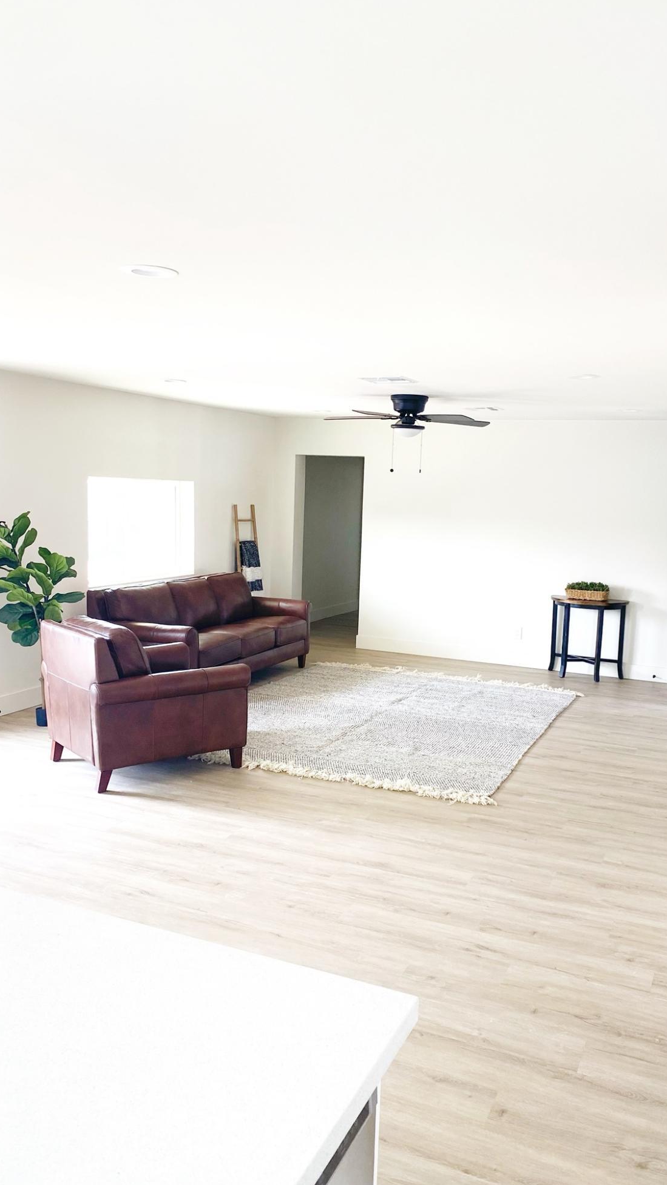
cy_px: 595
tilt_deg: -5.8
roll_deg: -3.2
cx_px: 382
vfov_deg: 66.1
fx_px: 912
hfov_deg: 40.1
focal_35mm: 29
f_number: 1.8
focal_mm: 4.25
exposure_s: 1/121
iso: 80
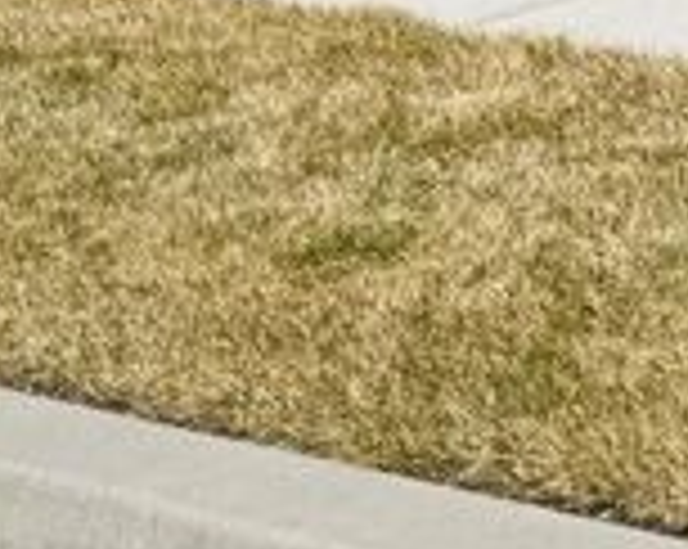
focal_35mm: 157
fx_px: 3193
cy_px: -1062
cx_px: 1884
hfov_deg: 10.0
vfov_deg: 8.4
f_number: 1.78
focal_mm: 6.76
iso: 80
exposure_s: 1/6410
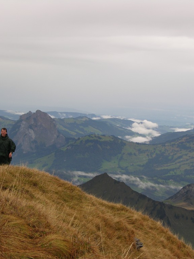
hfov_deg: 15.7
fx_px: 703
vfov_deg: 20.9
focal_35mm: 94
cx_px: 91
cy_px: 129
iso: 50
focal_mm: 17.8
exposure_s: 1/186
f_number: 4.7
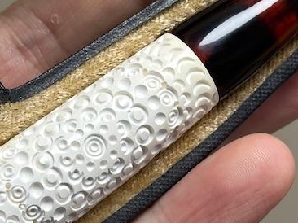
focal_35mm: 168
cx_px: 94
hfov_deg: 11.8
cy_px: 2
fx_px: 1445
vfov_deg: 8.8
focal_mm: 6.86
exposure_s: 1/108
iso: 80
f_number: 1.78
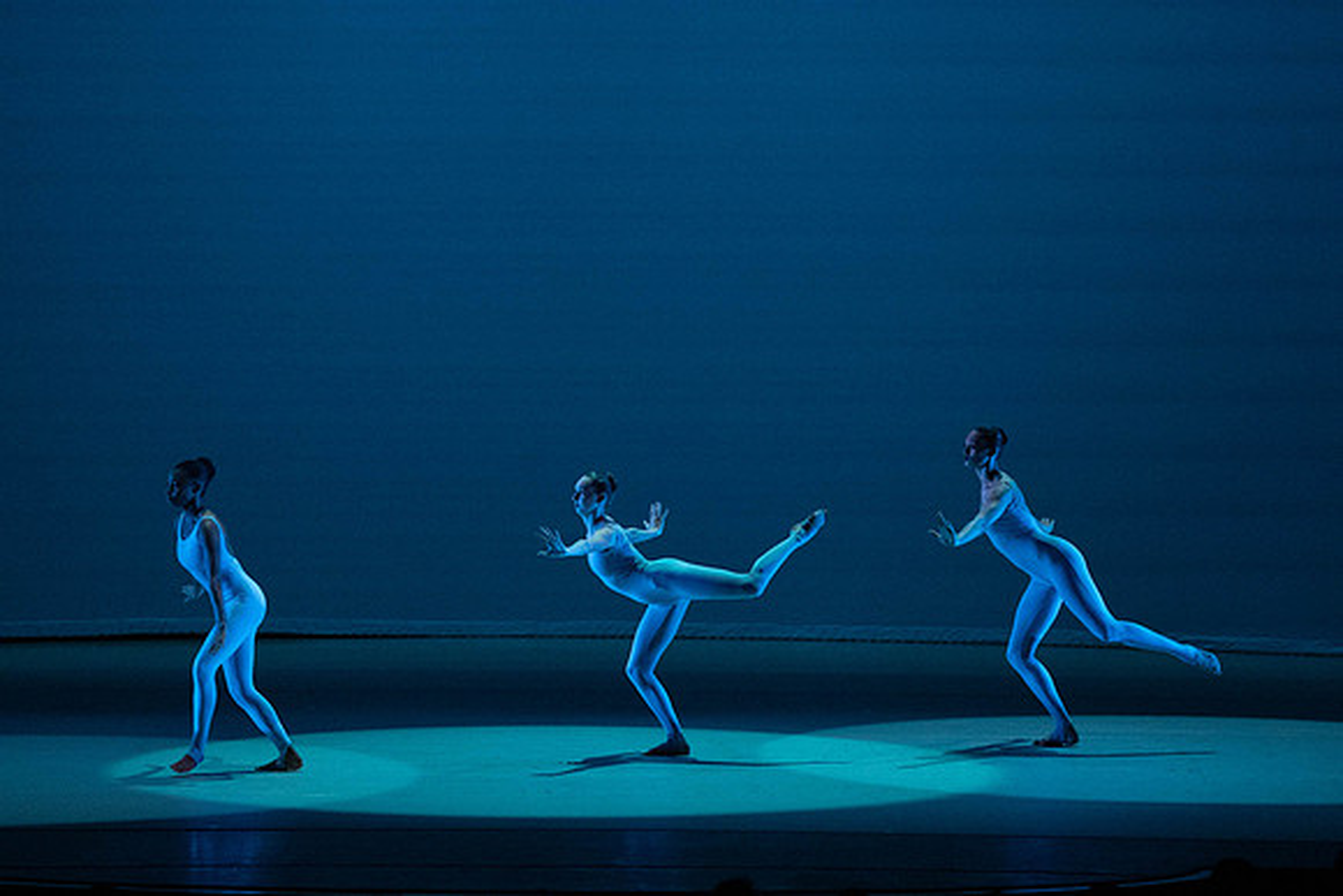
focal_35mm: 179
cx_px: 672
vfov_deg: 7.7
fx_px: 6679
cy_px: 448
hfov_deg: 11.5
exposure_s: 1/400
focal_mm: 179
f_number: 5.6
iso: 16000
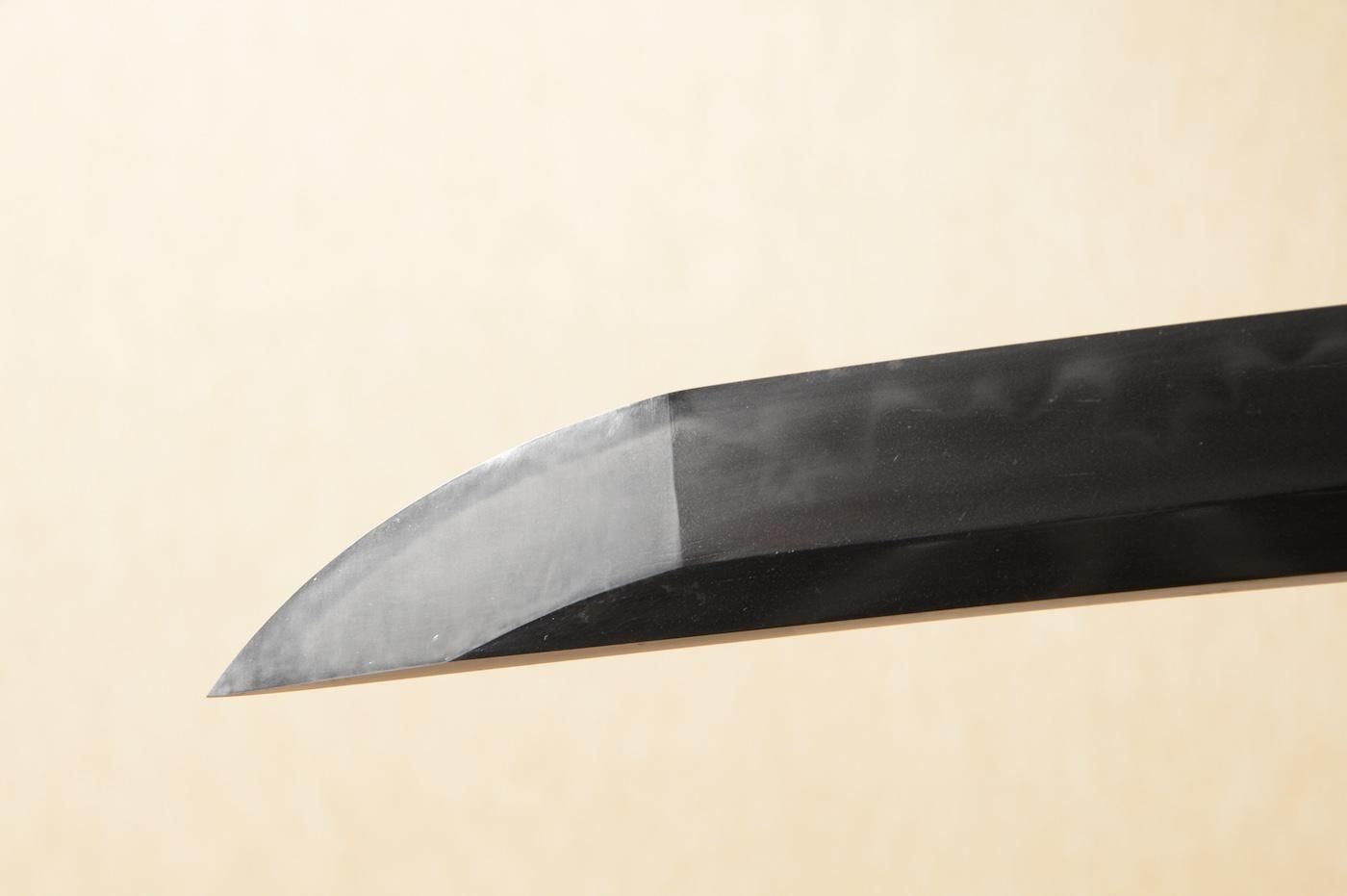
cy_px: 448
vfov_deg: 9.1
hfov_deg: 13.7
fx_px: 5608
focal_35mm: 150
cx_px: 674
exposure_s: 1/2
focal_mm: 100
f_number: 11
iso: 400
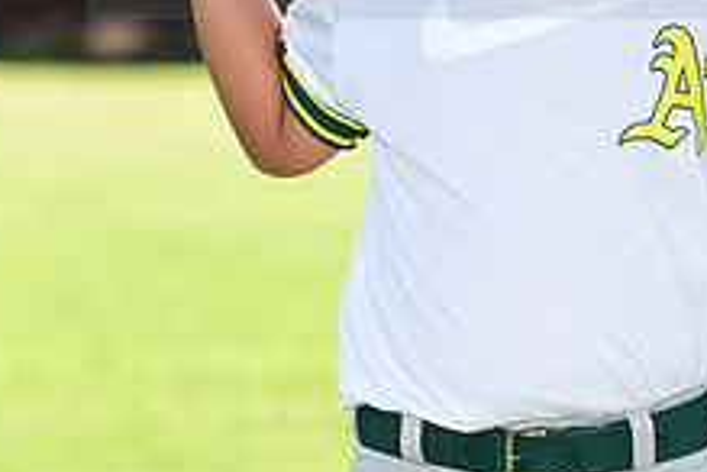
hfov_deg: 5.6
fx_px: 7266
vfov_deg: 3.7
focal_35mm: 370
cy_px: -76
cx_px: 630
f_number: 4.5
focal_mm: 140
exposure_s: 1/320
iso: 125
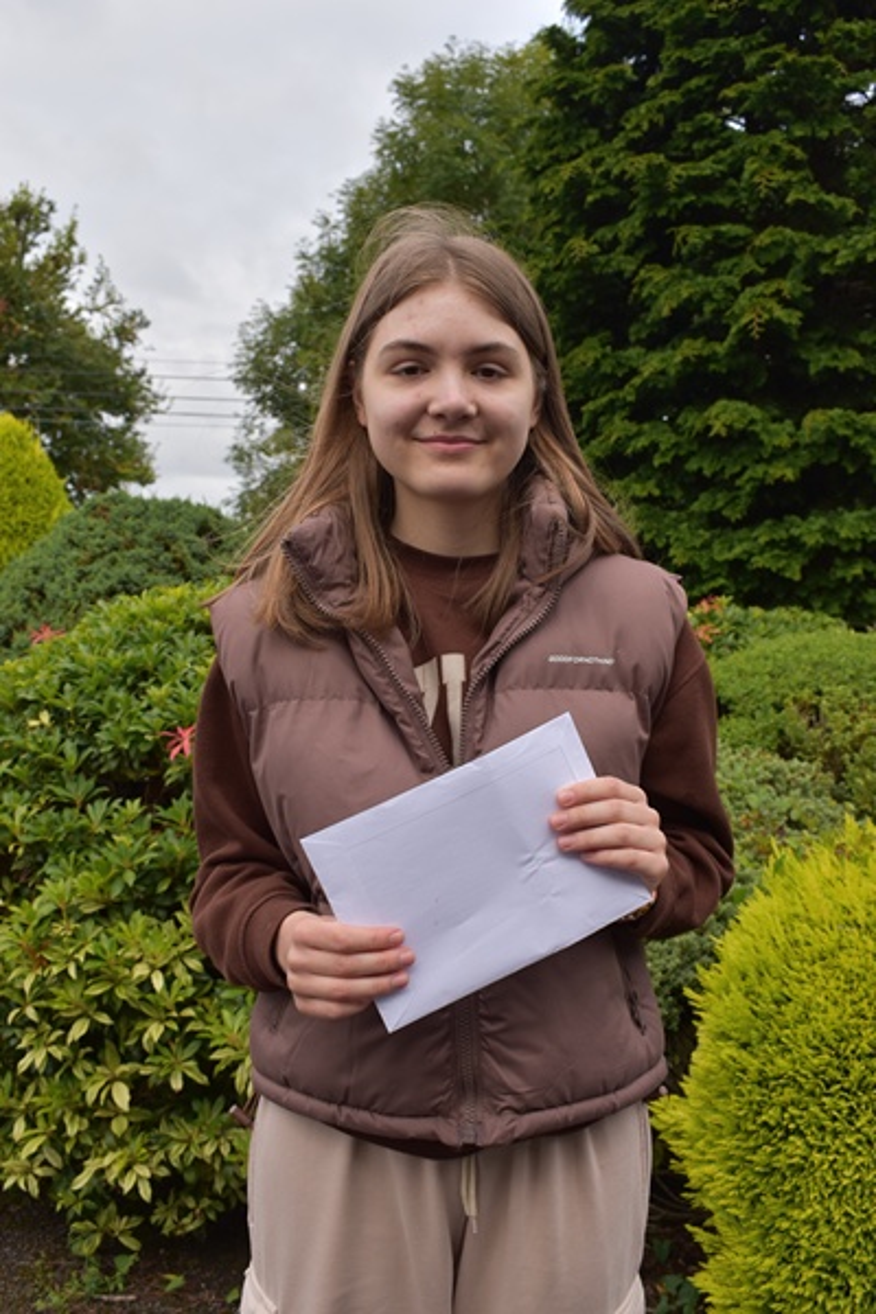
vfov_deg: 53.1
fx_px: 1314
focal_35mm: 36
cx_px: 438
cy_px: 657
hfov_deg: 36.9
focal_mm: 24
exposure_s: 1/250
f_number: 8
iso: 200
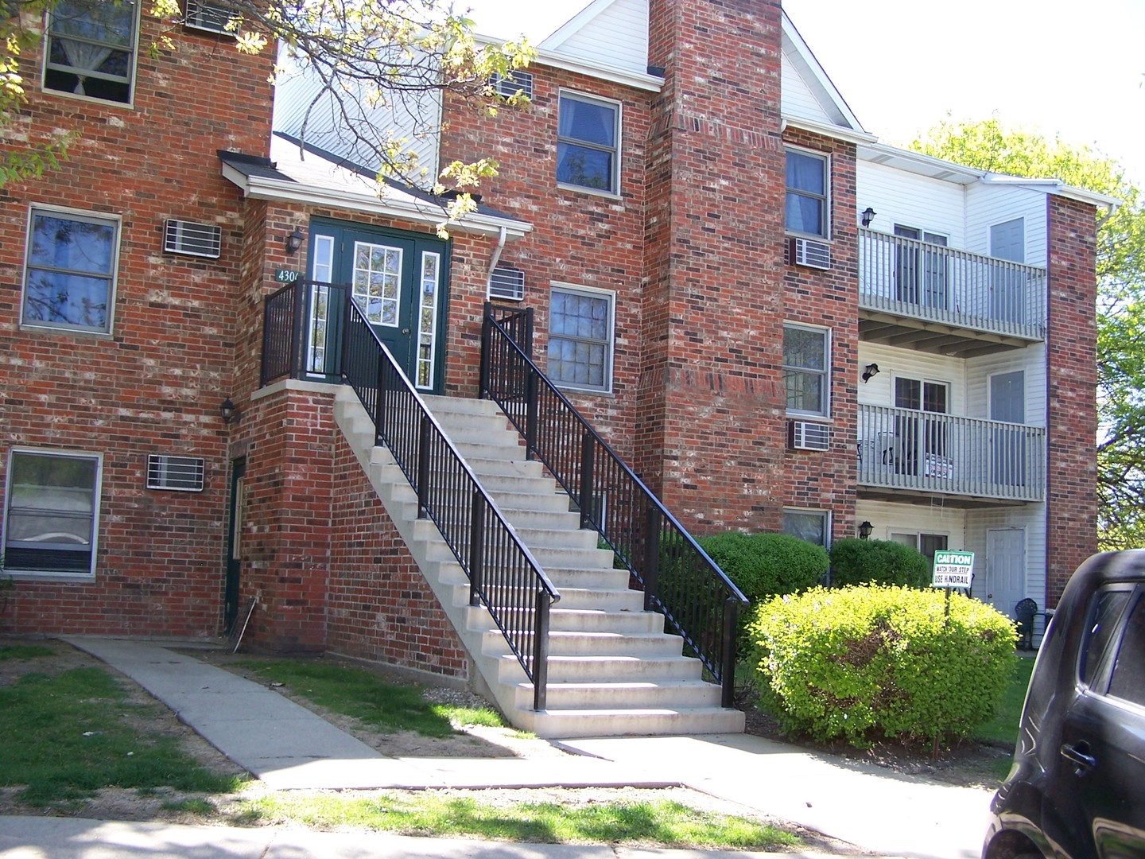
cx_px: 572
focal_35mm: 38
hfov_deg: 49.0
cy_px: 430
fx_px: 1257
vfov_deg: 37.7
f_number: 2.8
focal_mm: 6.3
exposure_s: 1/160
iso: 80
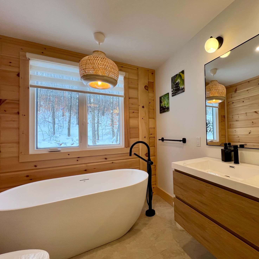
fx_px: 135
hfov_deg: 85.3
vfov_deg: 87.4
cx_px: 166
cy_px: 129
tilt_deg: +1.1
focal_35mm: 16
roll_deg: +1.9
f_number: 1.8
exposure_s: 1/120
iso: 80
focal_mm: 1.57
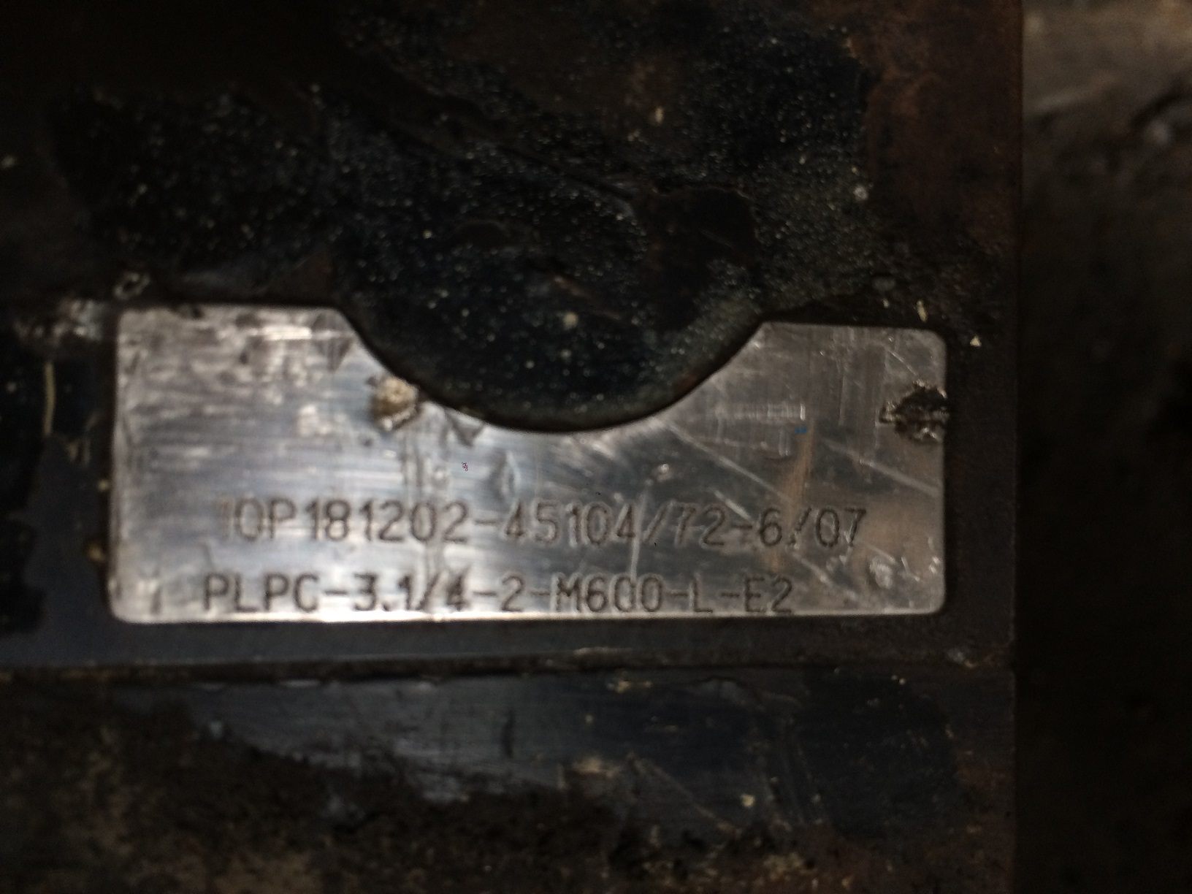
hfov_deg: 61.7
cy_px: 447
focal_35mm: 29
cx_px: 596
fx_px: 999
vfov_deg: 48.2
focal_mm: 4.15
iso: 40
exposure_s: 1/33
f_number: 2.2
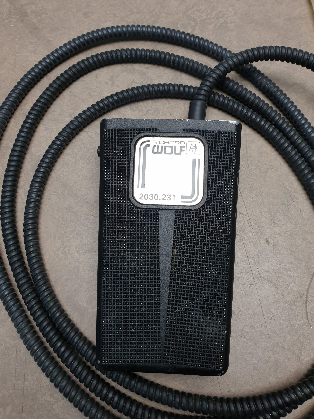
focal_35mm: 26
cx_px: 157
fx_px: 314
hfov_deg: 53.1
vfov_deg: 67.3
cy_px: 210
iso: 64
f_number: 2.4
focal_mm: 4.3
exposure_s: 1/100
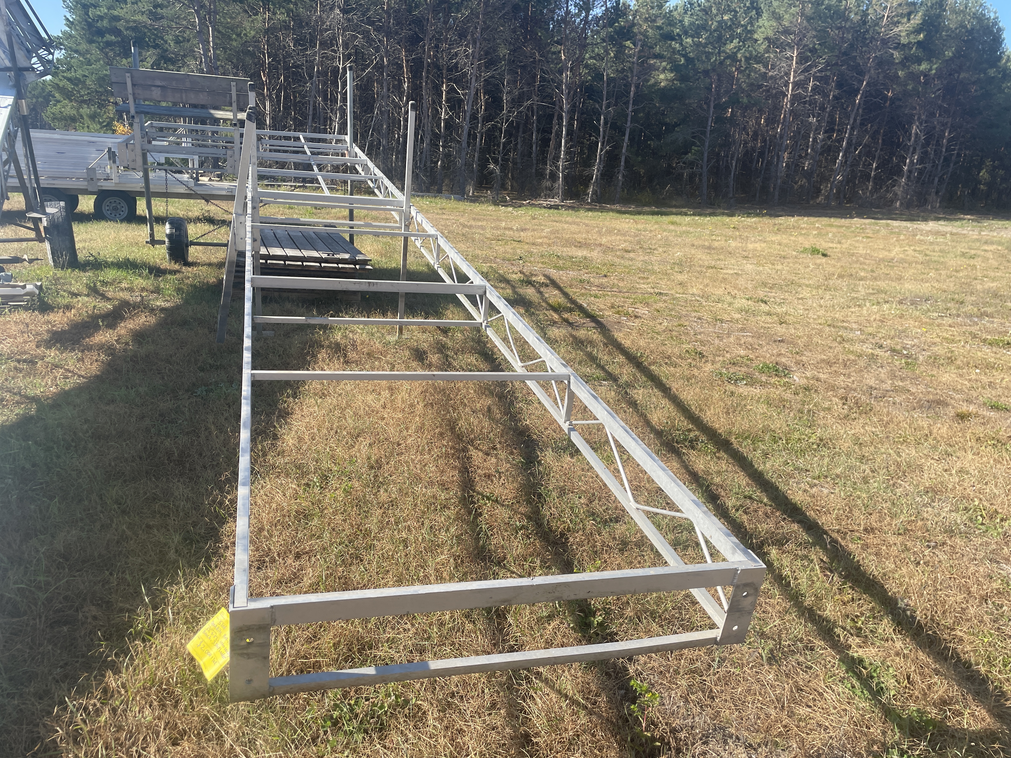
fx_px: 759
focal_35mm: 26
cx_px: 506
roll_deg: -3.3
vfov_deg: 53.1
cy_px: 379
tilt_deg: -15.9
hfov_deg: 67.3
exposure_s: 1/1770
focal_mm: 4.2
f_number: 1.6
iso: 32
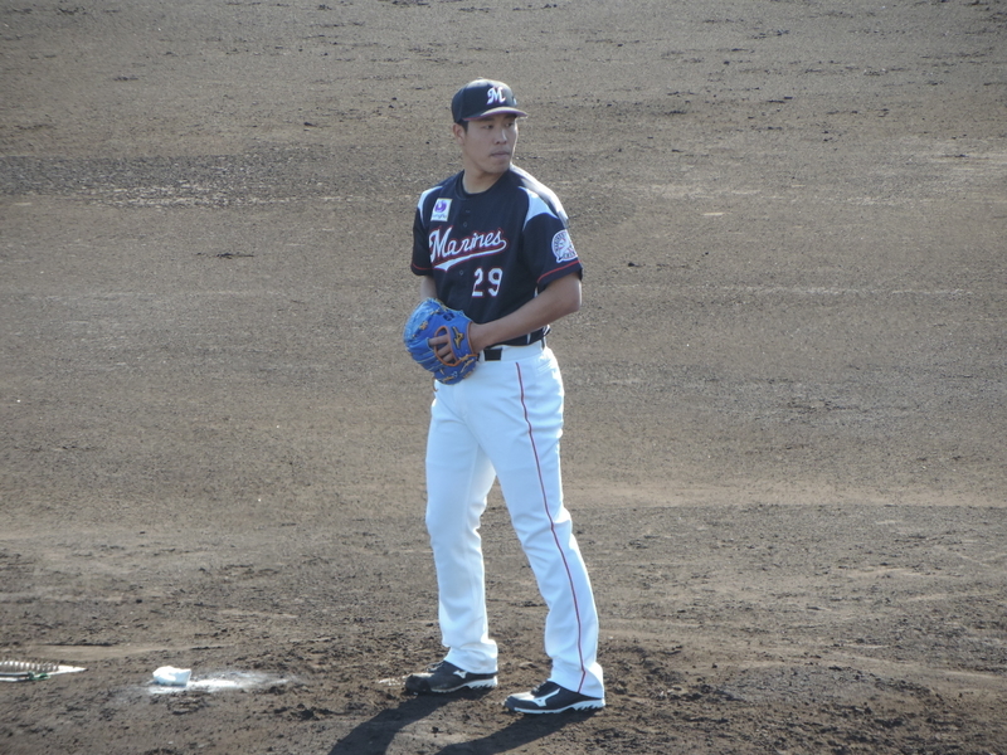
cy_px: 378
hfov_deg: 4.0
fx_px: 14545
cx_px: 504
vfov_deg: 3.0
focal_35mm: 500
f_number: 4.9
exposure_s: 1/250
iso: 180
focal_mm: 89.1
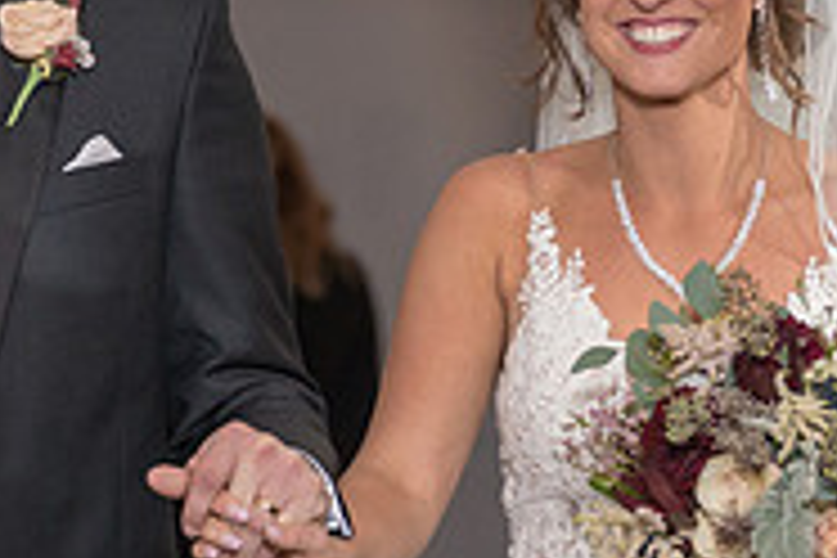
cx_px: -72
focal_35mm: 426
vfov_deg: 3.2
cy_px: 258
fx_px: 9904
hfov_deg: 4.8
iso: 2000
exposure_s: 1/200
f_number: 4.5
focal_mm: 126
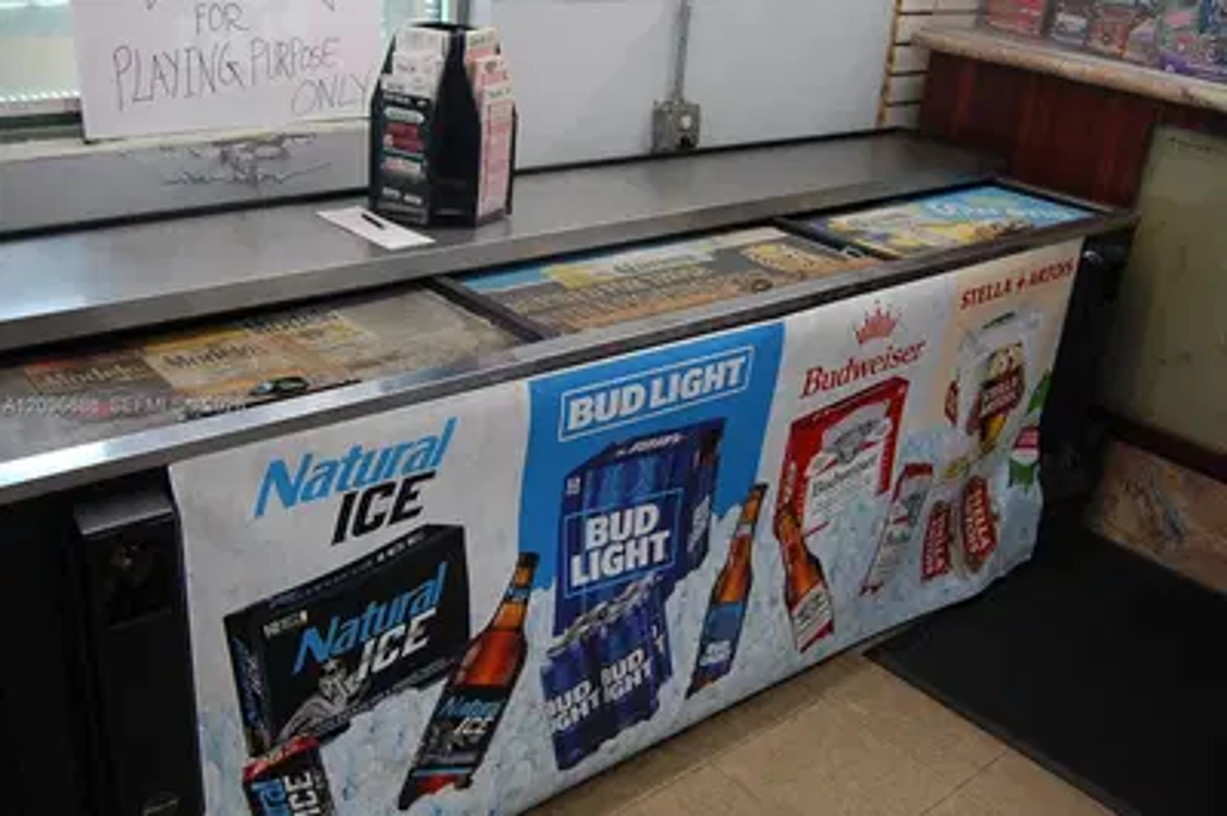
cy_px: 408
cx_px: 614
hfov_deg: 53.2
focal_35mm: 36
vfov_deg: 36.8
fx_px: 1226
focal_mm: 24
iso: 400
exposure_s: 1/80
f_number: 4.5
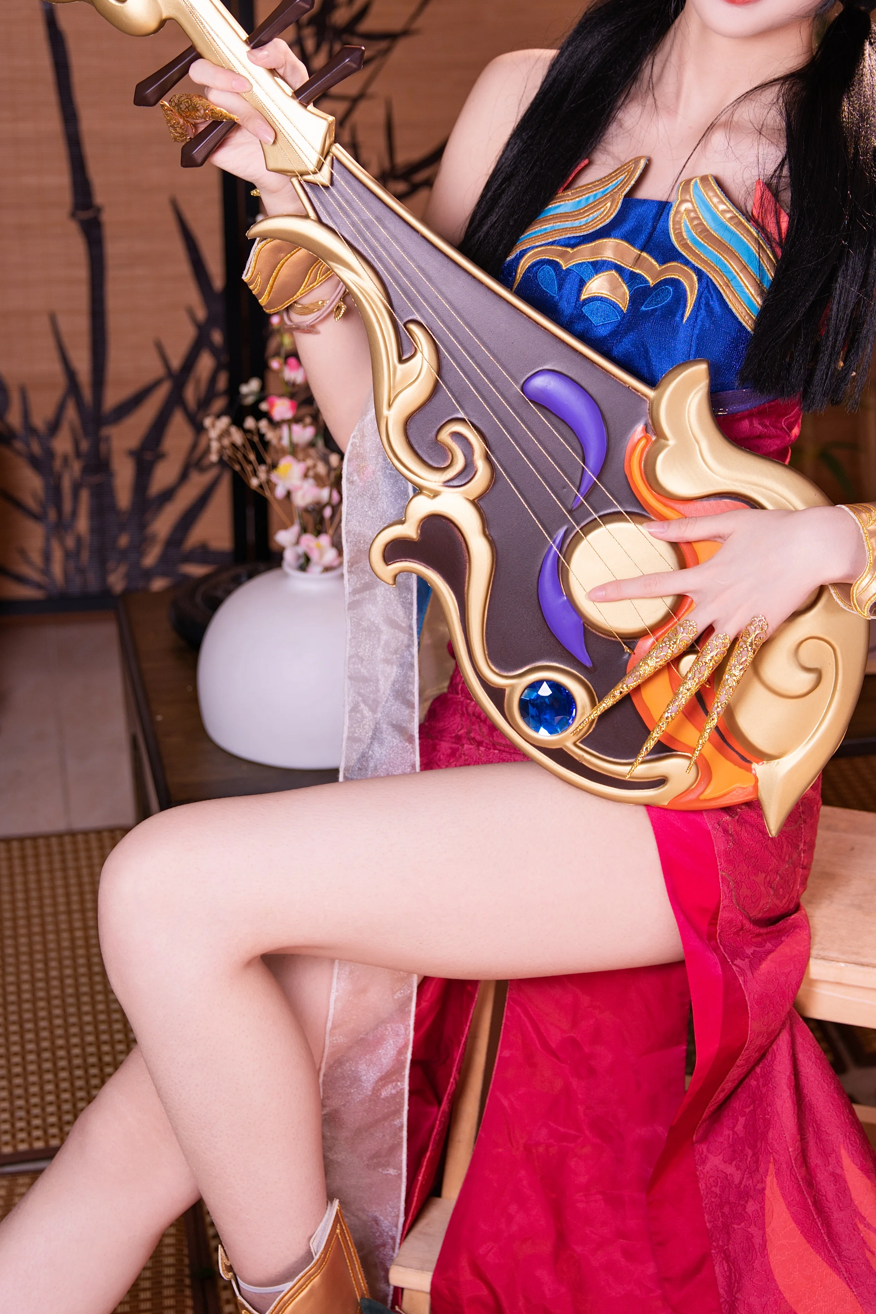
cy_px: 499
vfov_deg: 26.2
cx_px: 492
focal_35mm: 77
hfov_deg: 17.7
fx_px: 2811
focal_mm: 42
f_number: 2.8
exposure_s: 1/80
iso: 125
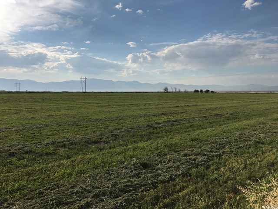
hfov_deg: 63.4
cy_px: 104
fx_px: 225
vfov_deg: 49.7
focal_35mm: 28
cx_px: 139
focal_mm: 3.99
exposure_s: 1/5051
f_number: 1.8
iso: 20
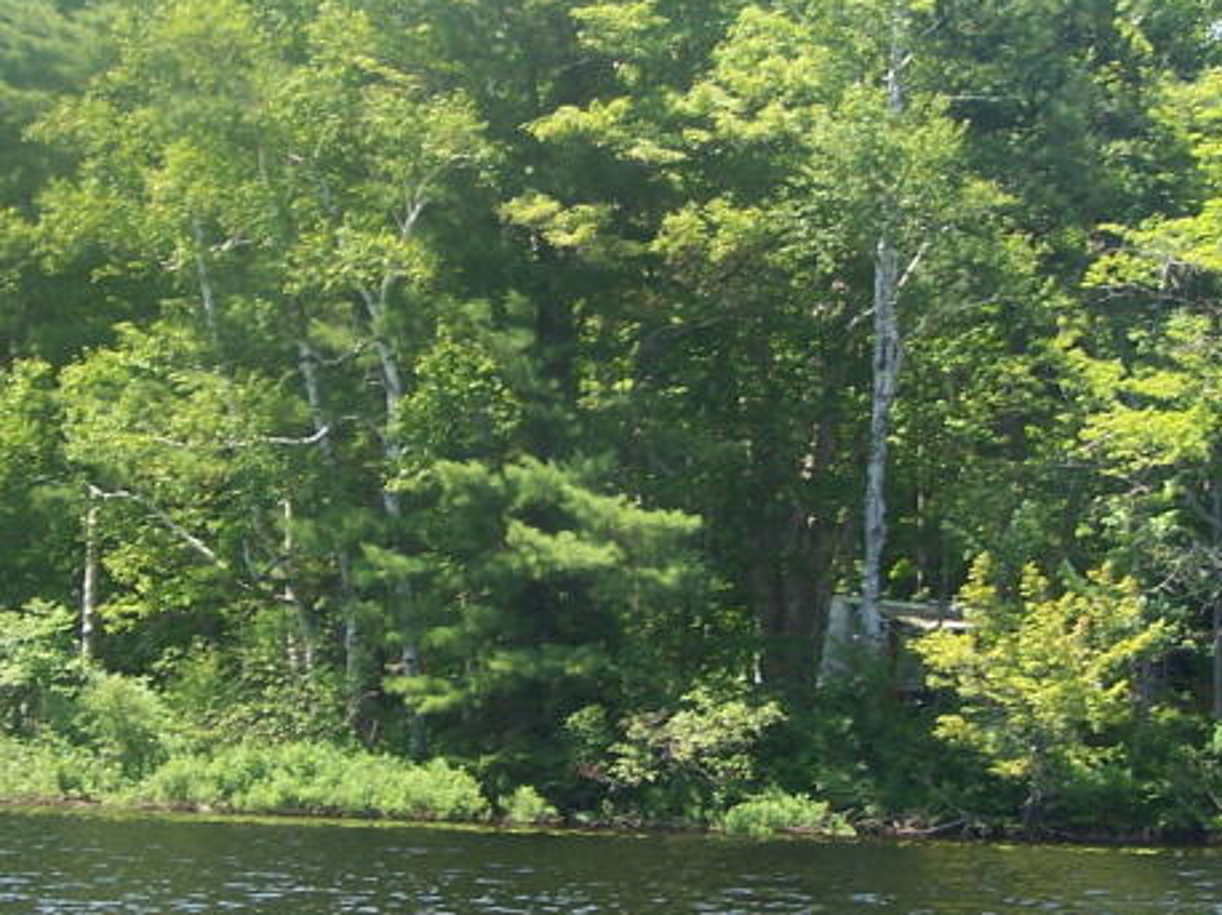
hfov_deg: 23.0
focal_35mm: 85
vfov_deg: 17.3
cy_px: 464
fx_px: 2999
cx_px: 640
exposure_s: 1/320
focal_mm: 6.3
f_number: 2.8
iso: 80
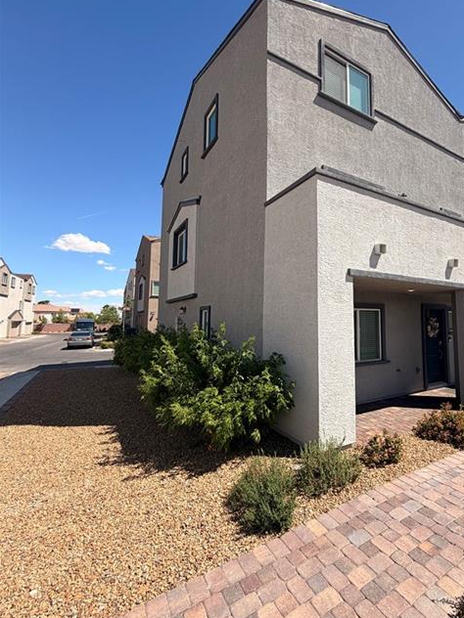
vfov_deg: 91.0
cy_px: 293
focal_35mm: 17
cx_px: 281
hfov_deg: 73.8
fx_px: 304
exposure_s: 1/770
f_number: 2.2
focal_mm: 2.22
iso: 25
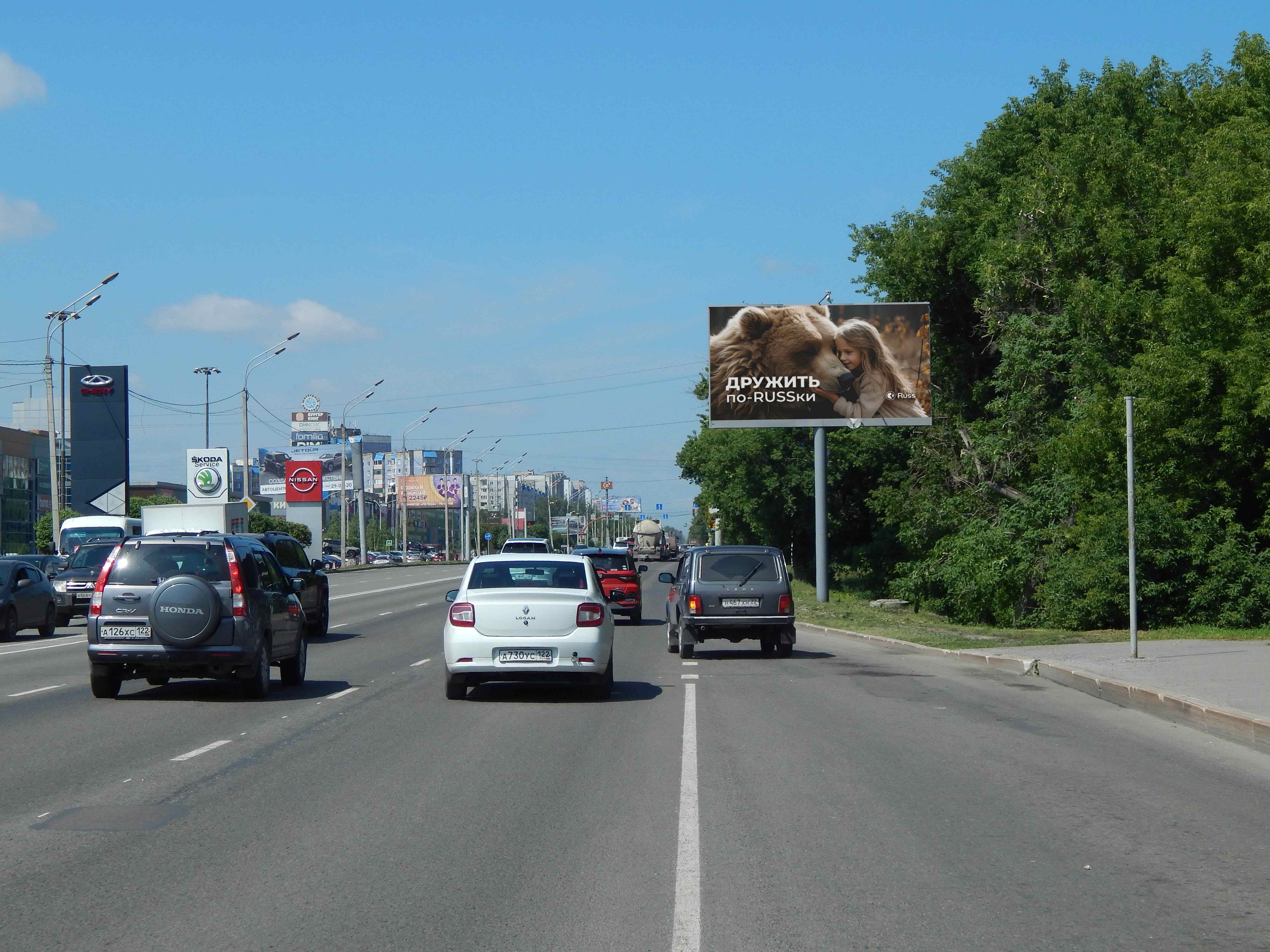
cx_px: 635
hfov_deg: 28.2
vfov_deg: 21.3
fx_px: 2531
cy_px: 476
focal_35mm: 69
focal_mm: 12.3
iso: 125
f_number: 8.2
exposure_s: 1/400
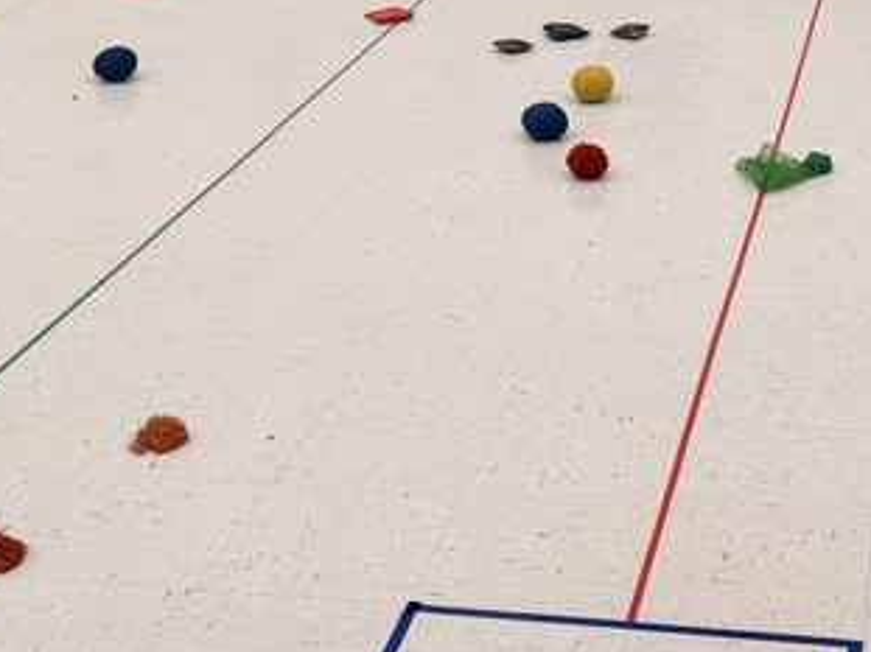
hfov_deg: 24.6
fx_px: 1987
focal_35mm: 79
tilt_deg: -14.4
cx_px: 588
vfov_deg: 18.2
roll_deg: +1.6
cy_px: 14
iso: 64
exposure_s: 1/170
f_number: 1.78
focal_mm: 6.76
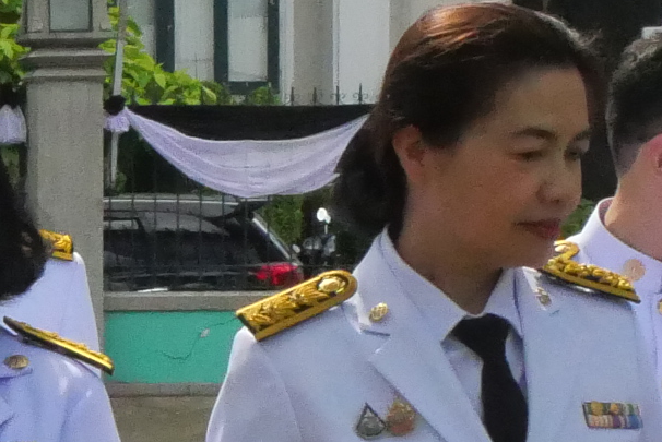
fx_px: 2705
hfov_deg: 12.3
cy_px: 365
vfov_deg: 9.3
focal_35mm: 147
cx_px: -677
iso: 3200
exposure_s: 1/2000
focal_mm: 12
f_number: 13
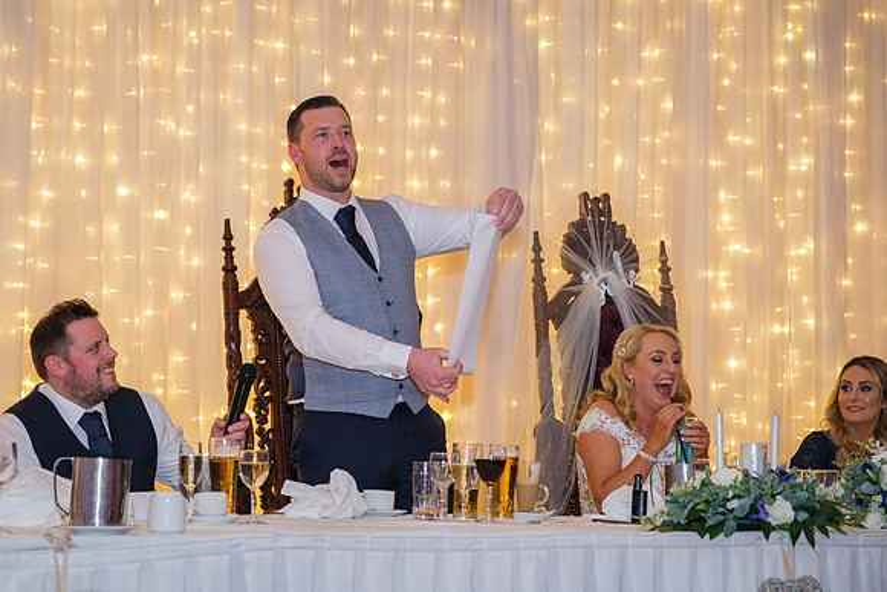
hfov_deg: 22.4
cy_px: 285
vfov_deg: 15.0
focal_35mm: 91
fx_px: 2241
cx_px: 411
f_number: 3.2
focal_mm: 55
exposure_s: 1/160
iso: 1600
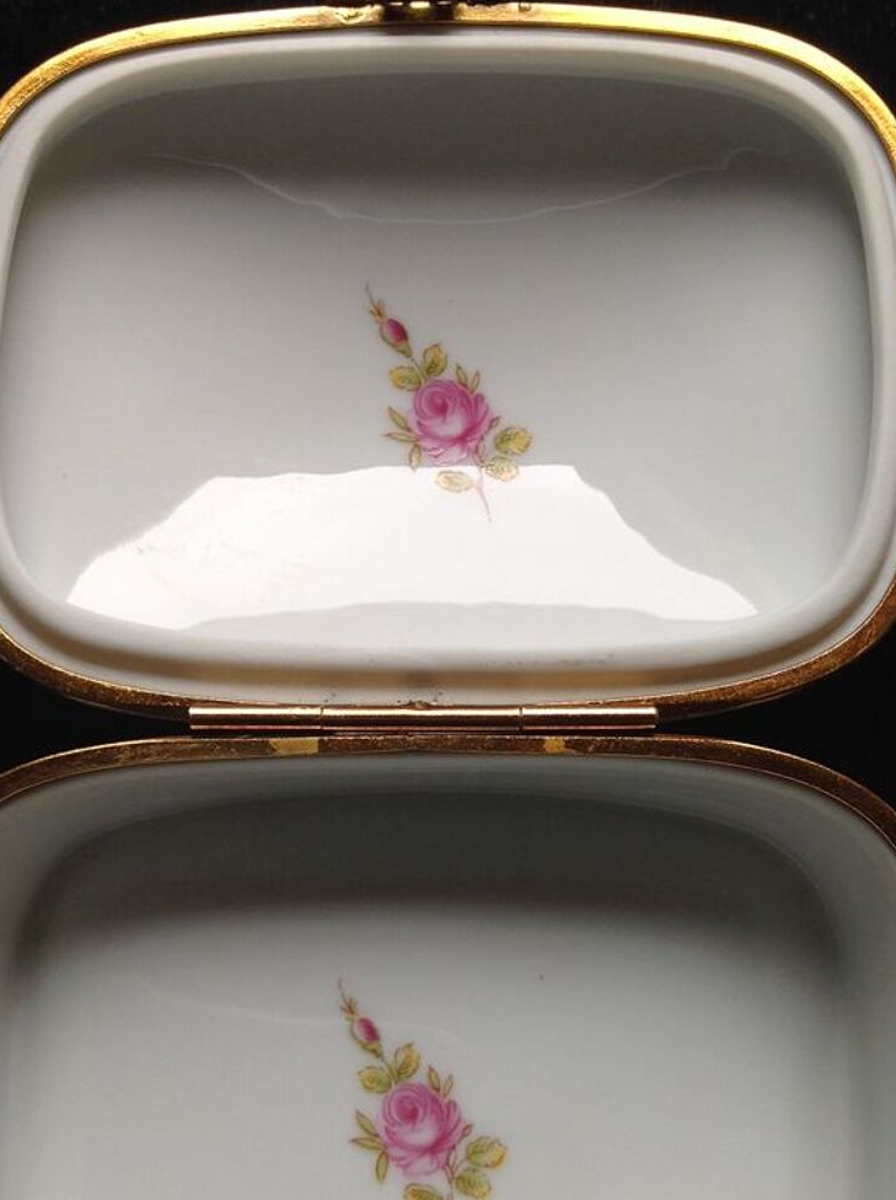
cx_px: 423
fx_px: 1661
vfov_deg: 39.5
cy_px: 727
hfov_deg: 30.2
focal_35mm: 48
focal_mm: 4.28
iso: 50
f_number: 2.4
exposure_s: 1/60
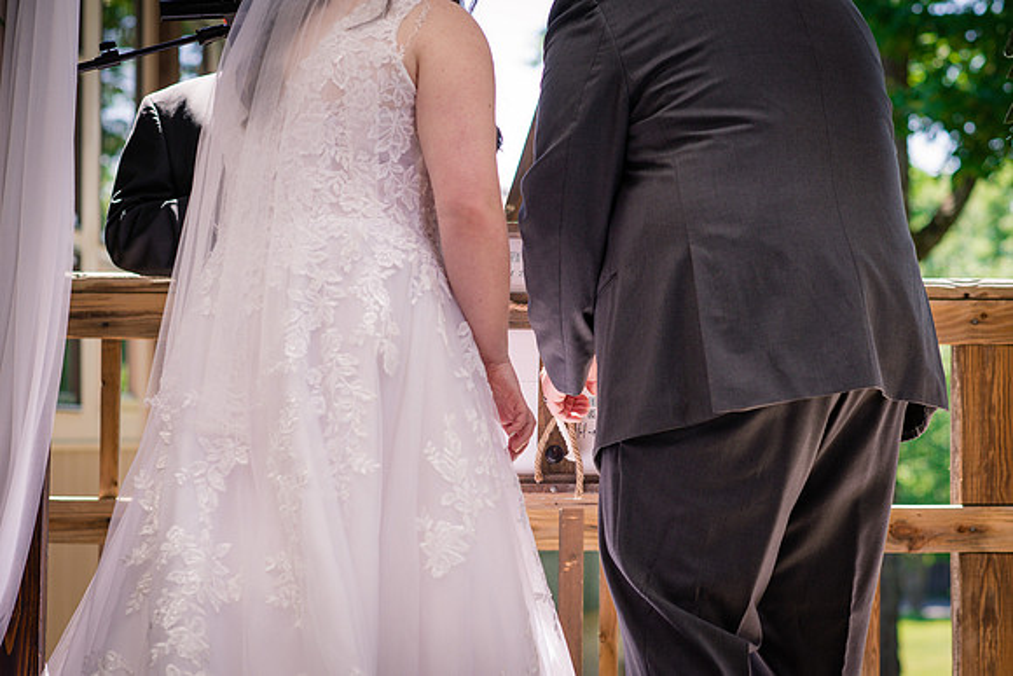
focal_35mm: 90
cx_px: 506
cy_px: 338
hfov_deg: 22.7
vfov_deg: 15.3
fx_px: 2522
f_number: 3.5
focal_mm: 85
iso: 400
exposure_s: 1/800
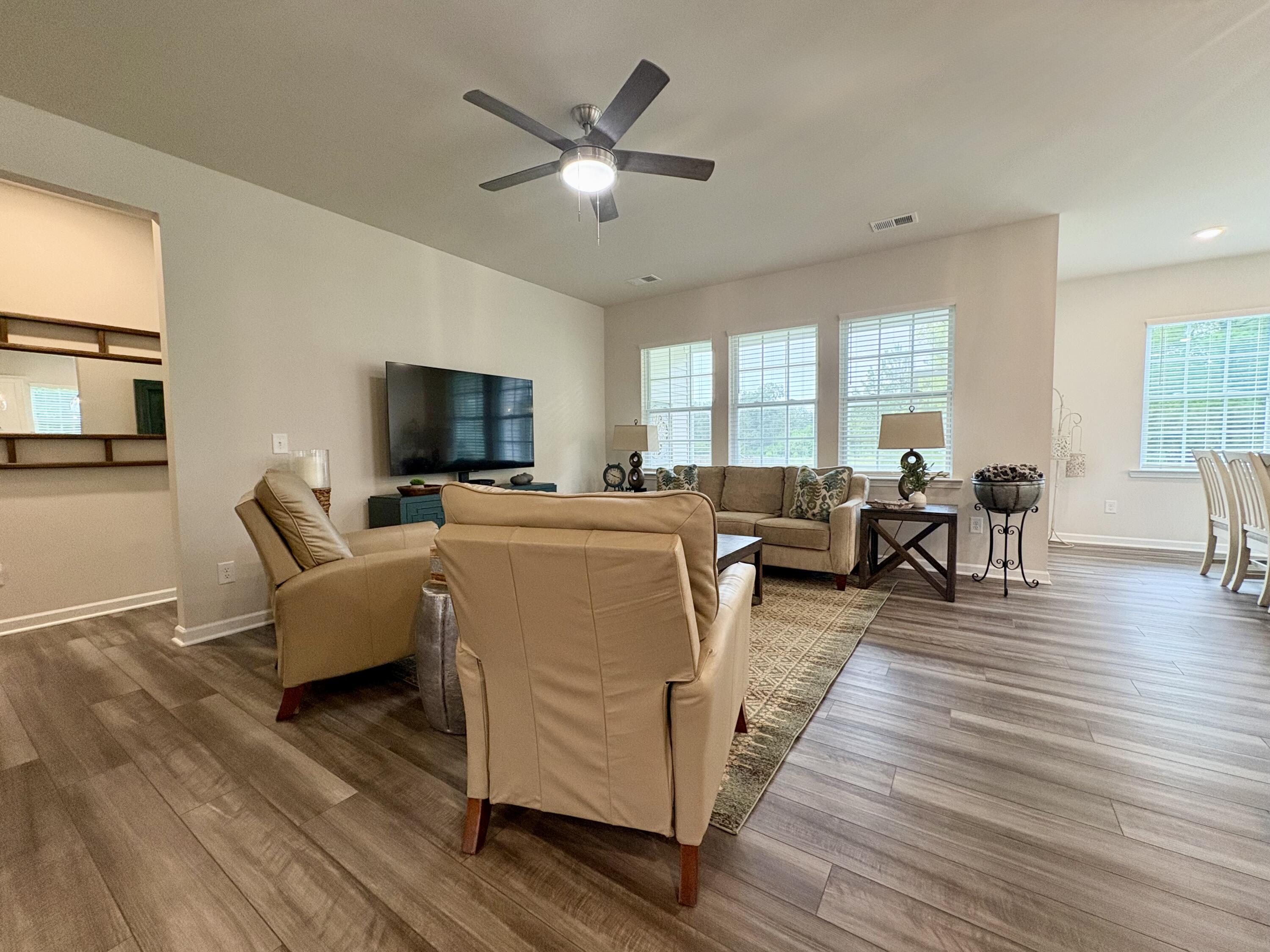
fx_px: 514
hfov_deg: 102.1
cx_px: 635
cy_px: 476
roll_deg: +1.1
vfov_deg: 85.7
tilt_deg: -2.7
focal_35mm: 14
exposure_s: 1/60
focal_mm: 2.22
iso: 250
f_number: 2.2
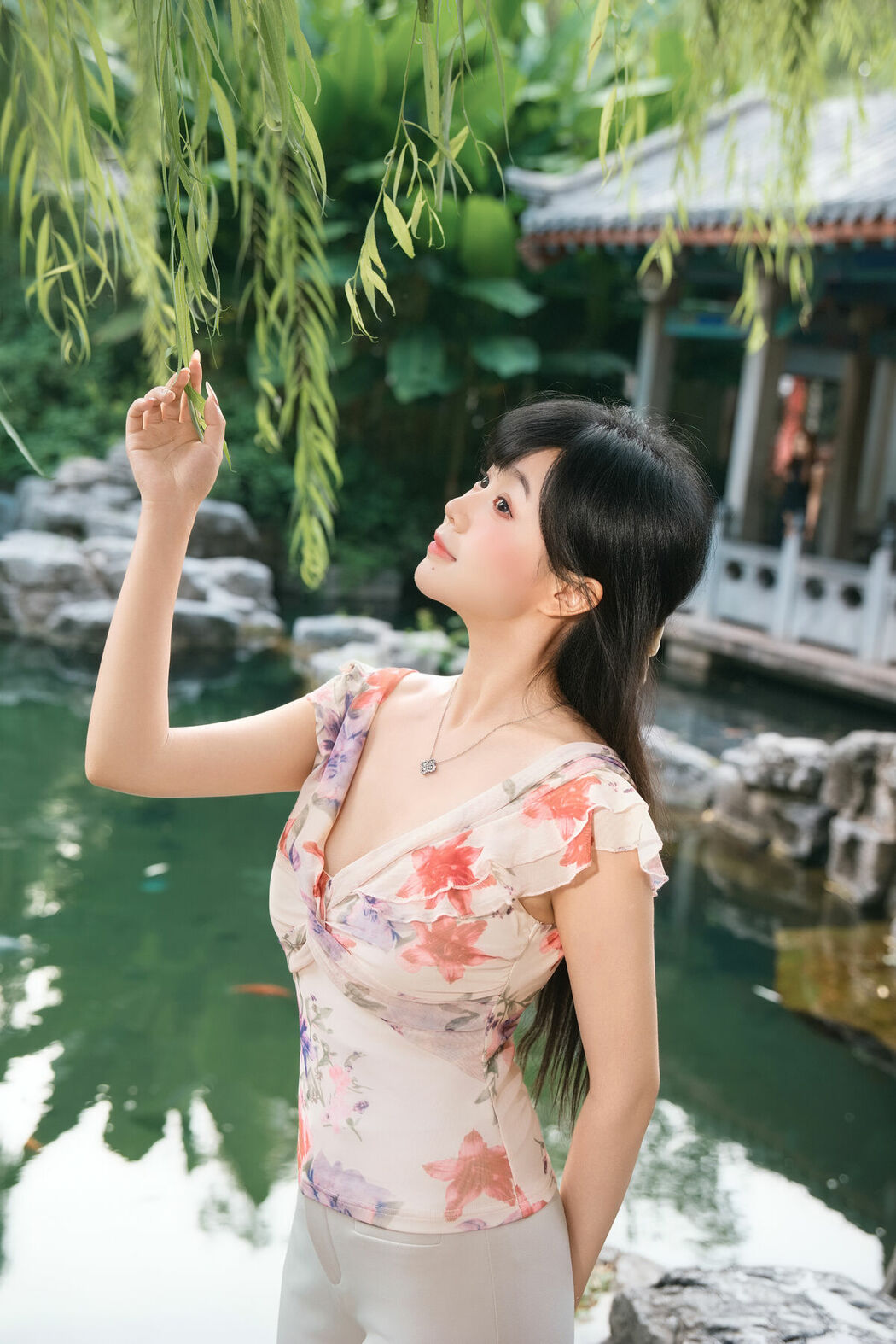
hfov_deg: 27.0
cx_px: 448
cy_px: 672
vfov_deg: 39.6
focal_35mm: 50
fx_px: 1866
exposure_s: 1/125
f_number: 4
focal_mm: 50
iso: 500
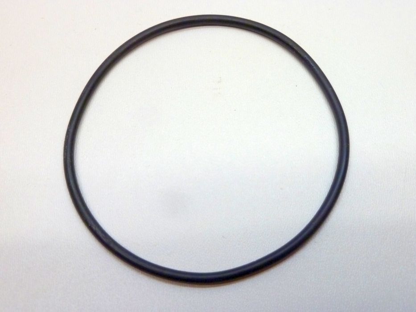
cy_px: 156
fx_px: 577
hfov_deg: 39.7
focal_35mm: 48
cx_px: 208
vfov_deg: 30.3
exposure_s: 1/25
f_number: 3.8
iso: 400
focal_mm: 7.9
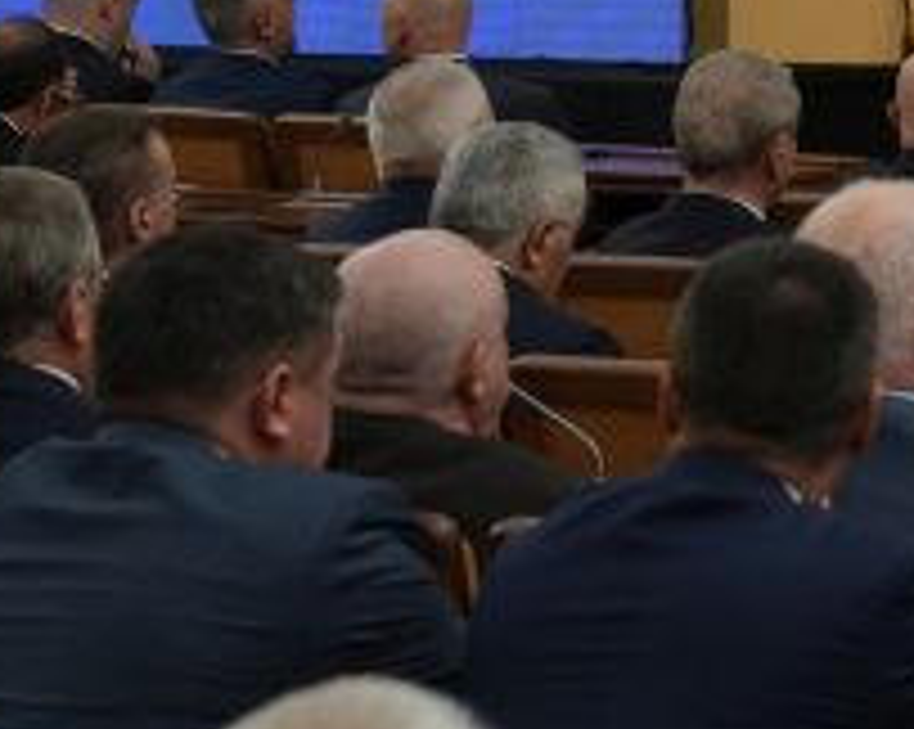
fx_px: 6027
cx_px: 1878
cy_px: -218
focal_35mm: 223
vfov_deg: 6.9
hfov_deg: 8.2
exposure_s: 1/160
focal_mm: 47
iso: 1600
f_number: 4
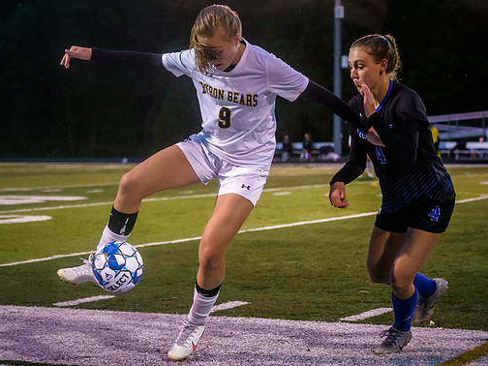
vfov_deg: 14.4
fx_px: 1452
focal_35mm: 103
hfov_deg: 19.1
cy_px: 163
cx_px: 194
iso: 10000
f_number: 4
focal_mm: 78
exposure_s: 1/800
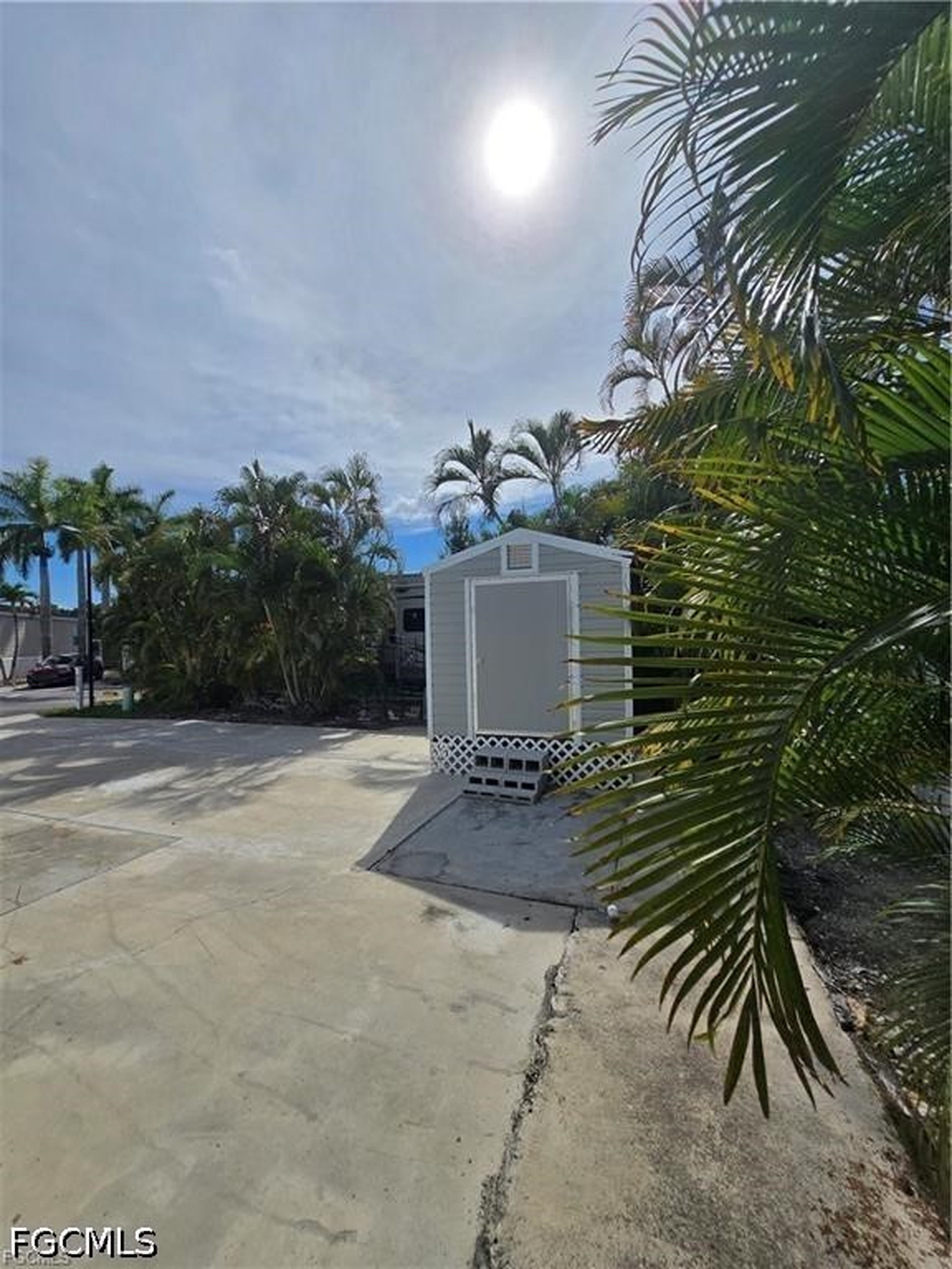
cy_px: 634
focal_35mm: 13
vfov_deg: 106.2
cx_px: 476
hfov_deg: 89.9
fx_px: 477
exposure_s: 1/9332
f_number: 2.2
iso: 50
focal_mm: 2.2
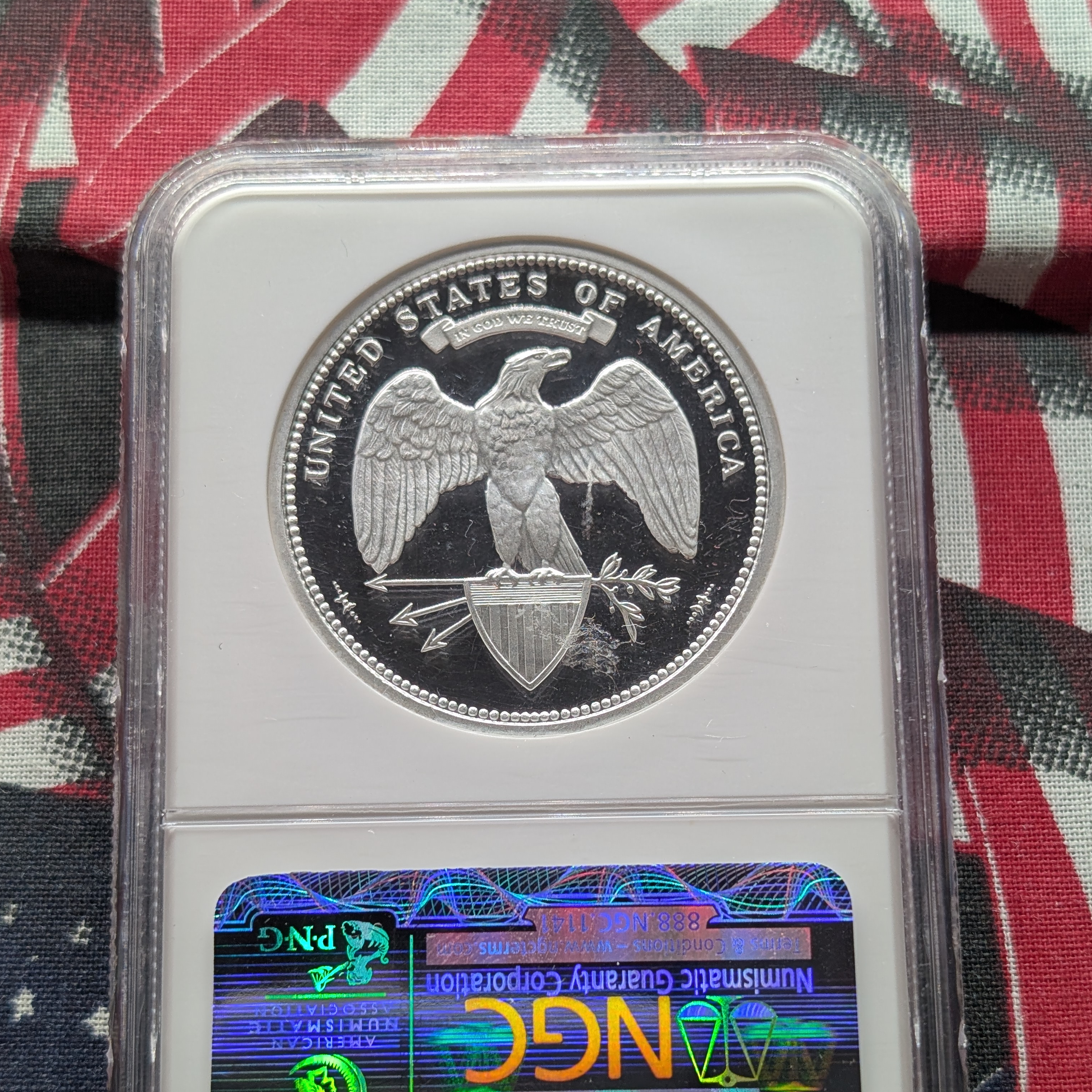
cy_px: 677
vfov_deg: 29.4
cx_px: 546
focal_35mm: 58
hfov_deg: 29.6
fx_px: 2070
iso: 35
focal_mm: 6.9
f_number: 1.68
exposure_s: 1/70.8
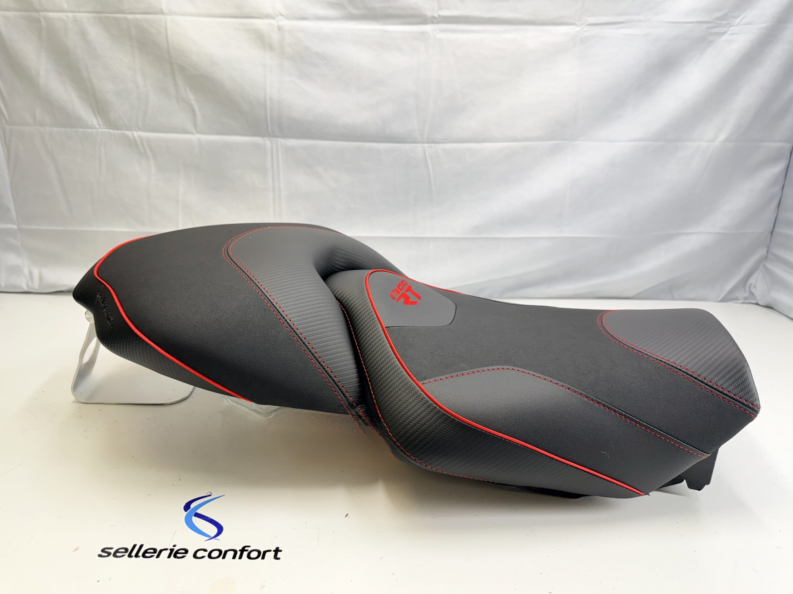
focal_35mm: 24
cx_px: 396
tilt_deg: -18.4
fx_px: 550
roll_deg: -1.2
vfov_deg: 56.8
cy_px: 297
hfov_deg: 71.6
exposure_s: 1/288
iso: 80
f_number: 1.78
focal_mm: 6.76
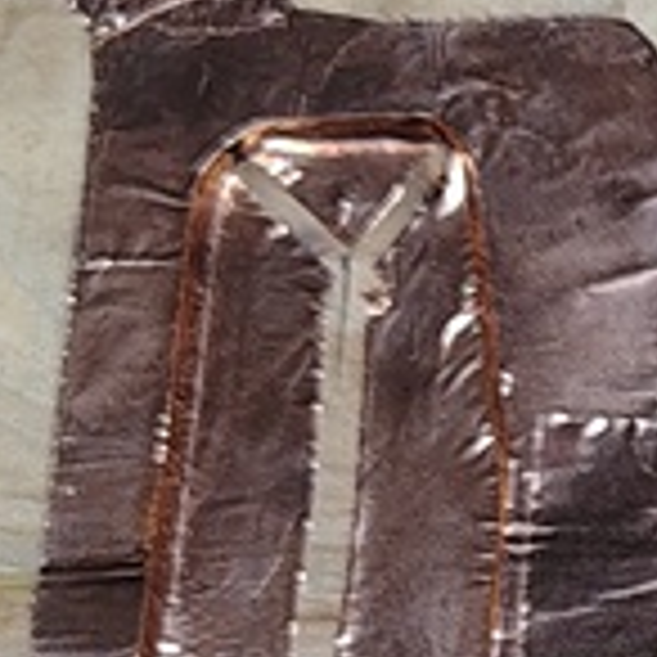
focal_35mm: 204
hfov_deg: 7.9
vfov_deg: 8.4
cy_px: 1048
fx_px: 4380
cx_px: 1652
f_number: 1.8
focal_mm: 5.56
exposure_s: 1/120
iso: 264
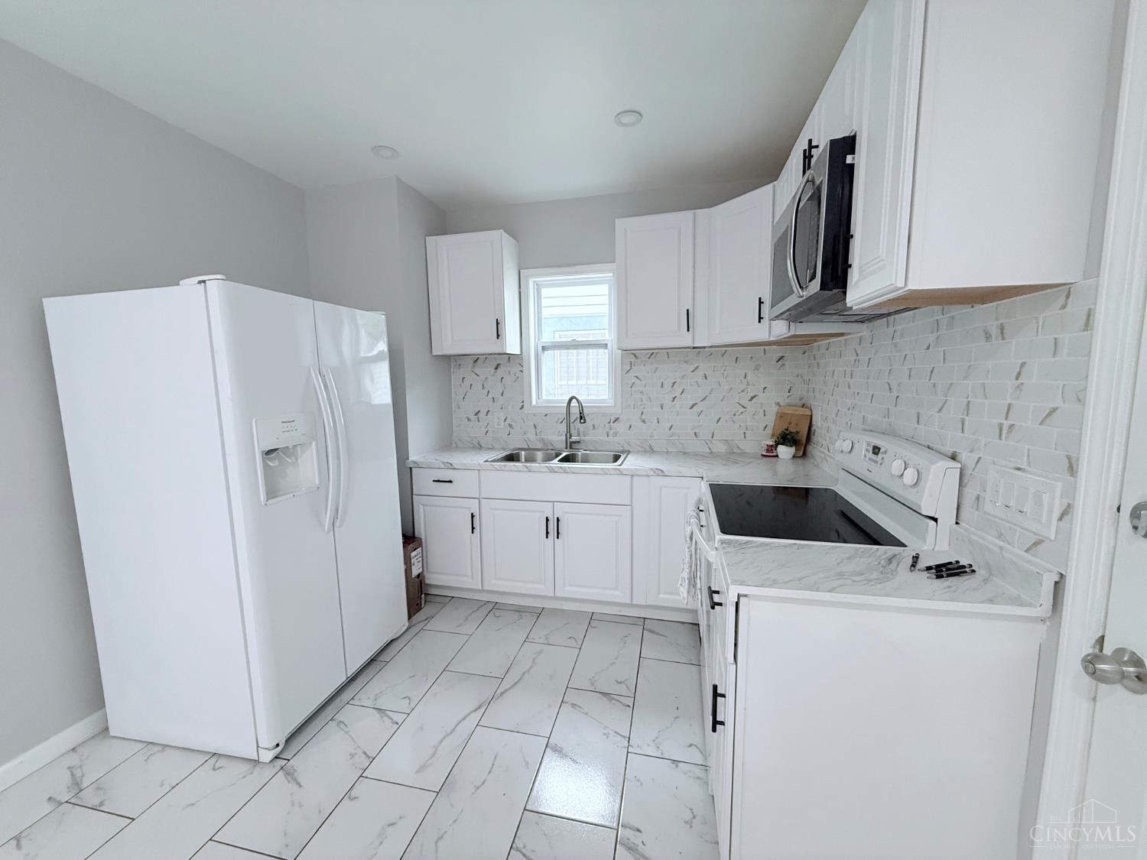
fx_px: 464
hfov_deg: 102.1
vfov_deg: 85.7
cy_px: 430
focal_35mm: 14
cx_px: 574
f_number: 2.2
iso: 320
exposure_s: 1/99
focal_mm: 2.22
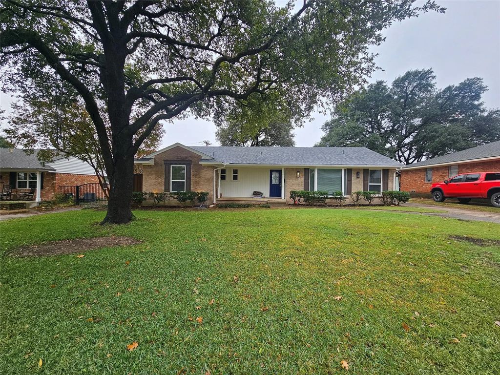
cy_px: 188
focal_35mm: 13
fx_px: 188
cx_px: 250
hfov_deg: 106.2
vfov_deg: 89.9
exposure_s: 1/393
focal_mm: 2.2
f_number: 2.2
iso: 50
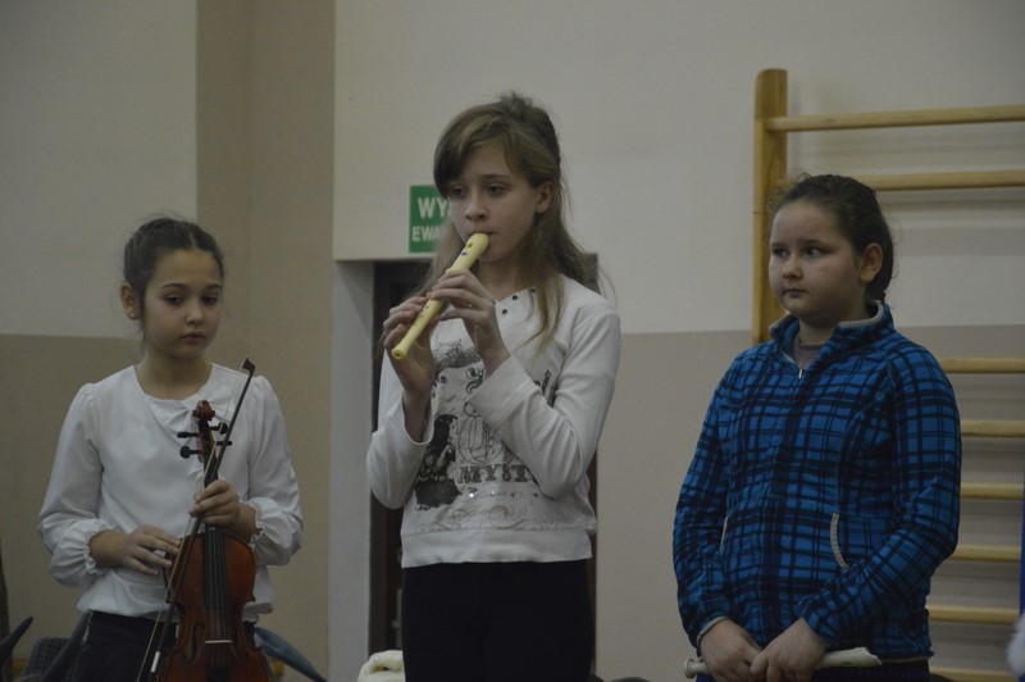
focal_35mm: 158
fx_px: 4481
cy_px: 341
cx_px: 512
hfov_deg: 13.1
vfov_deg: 8.7
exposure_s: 1/60
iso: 2500
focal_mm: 105
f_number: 5.6
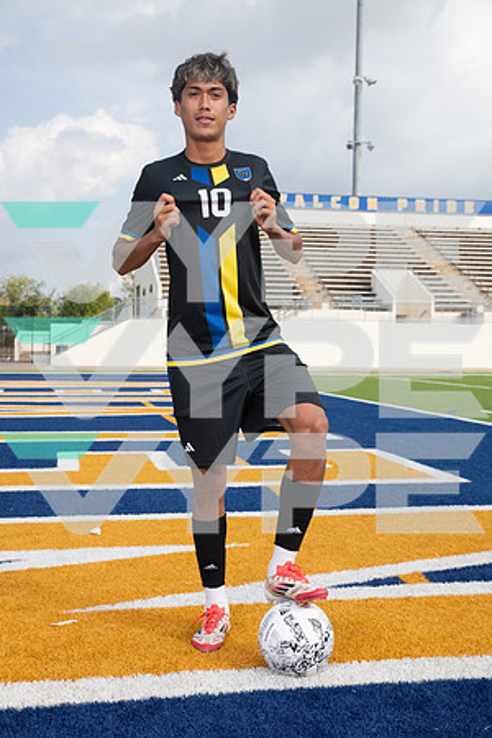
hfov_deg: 28.1
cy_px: 369
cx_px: 246
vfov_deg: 41.1
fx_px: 984
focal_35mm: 48
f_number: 7.1
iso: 100
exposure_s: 1/400
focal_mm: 48
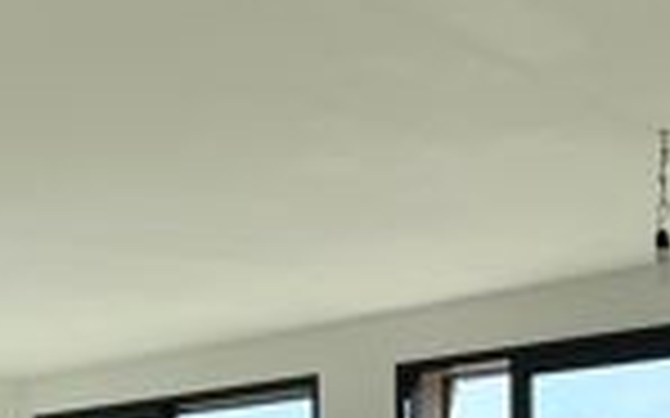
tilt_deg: +0.0
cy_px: 553
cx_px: 110
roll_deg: +0.6
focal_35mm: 70
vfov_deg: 17.4
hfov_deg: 28.6
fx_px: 1278
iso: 40
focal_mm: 2.22
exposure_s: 1/640
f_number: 2.2
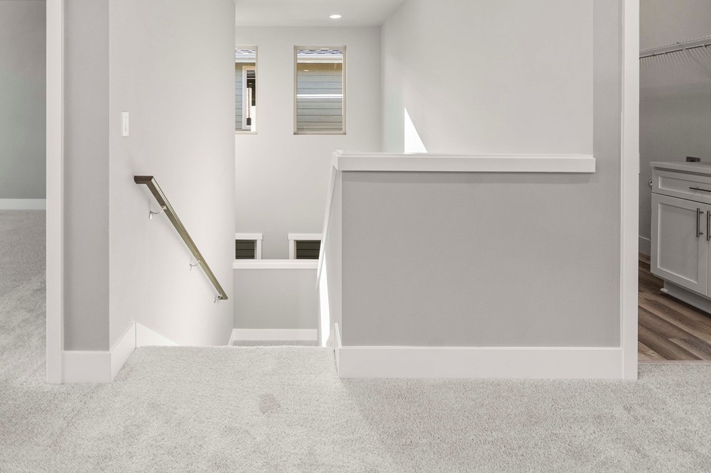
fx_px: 375
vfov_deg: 60.9
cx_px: 300
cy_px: 117
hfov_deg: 86.3
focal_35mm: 19
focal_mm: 12
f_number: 5.6
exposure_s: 1/60
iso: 320
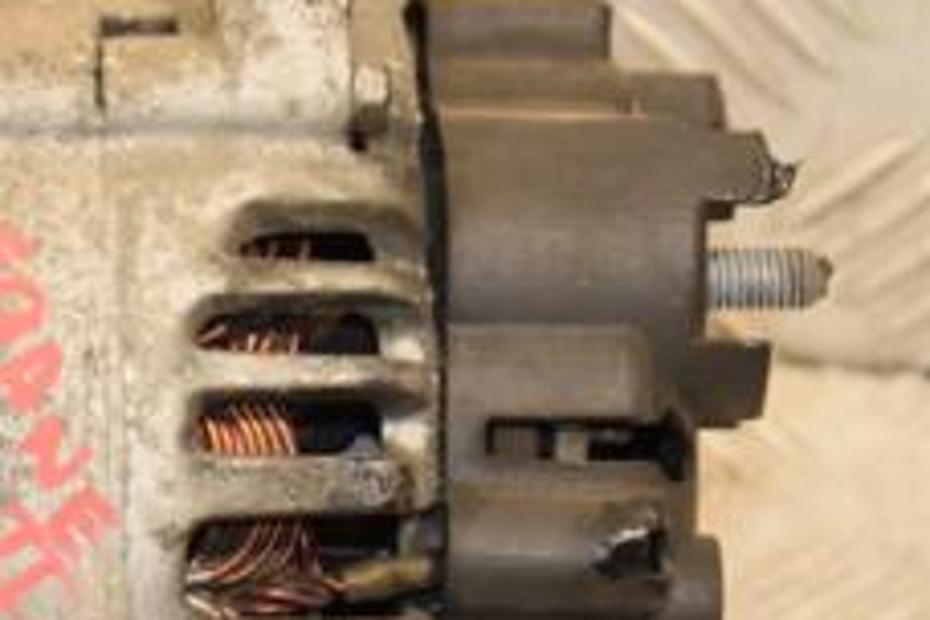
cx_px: 45
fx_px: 7654
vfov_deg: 4.6
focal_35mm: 296
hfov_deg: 6.9
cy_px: 612
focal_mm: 75
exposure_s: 1/125
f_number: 5.3
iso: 800
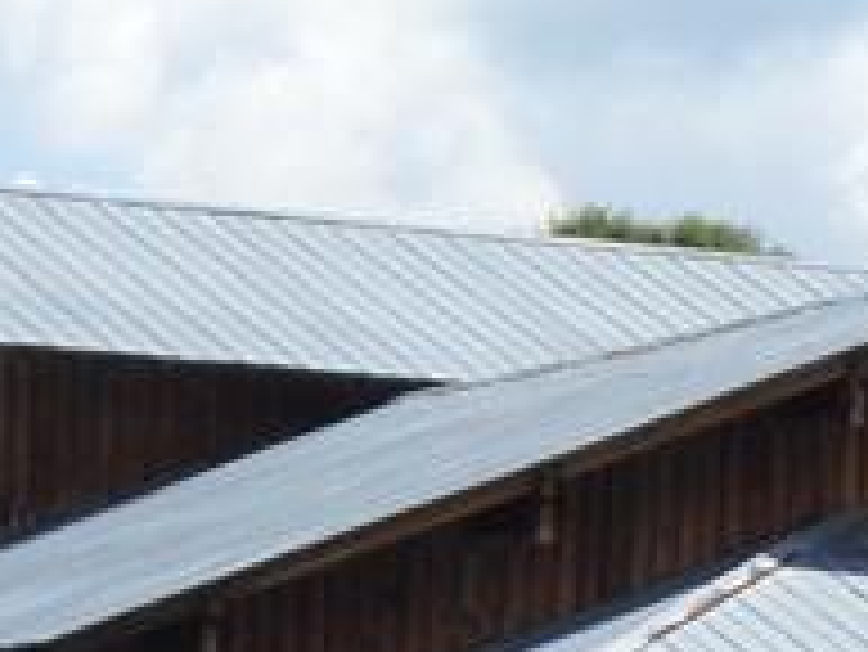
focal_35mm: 393
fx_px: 9861
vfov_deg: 3.8
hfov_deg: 5.0
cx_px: 1187
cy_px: 922
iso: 80
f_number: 3.9
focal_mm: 13.2
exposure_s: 1/1000
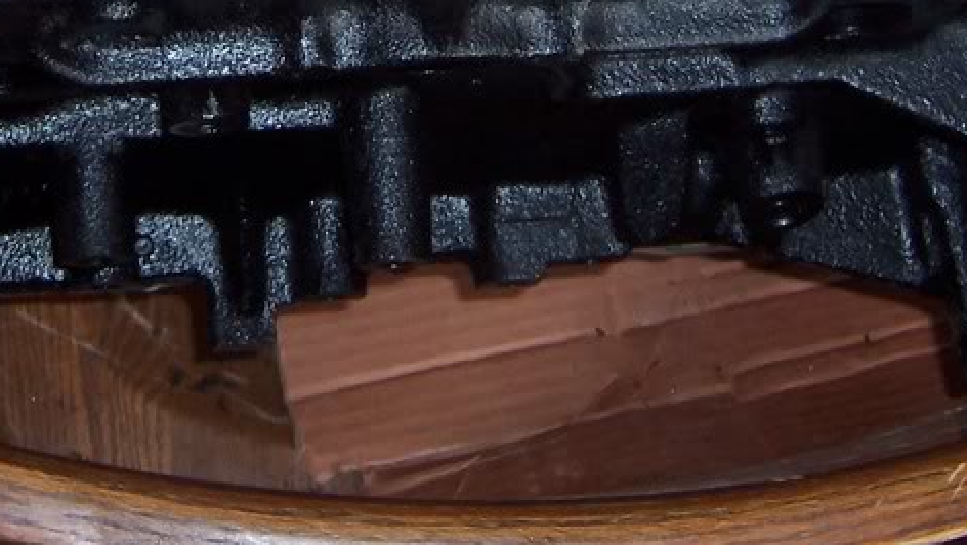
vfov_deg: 13.6
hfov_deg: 24.9
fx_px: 2180
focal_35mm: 85
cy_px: -197
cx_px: 371
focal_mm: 5.6
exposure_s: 1/60
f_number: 2.8
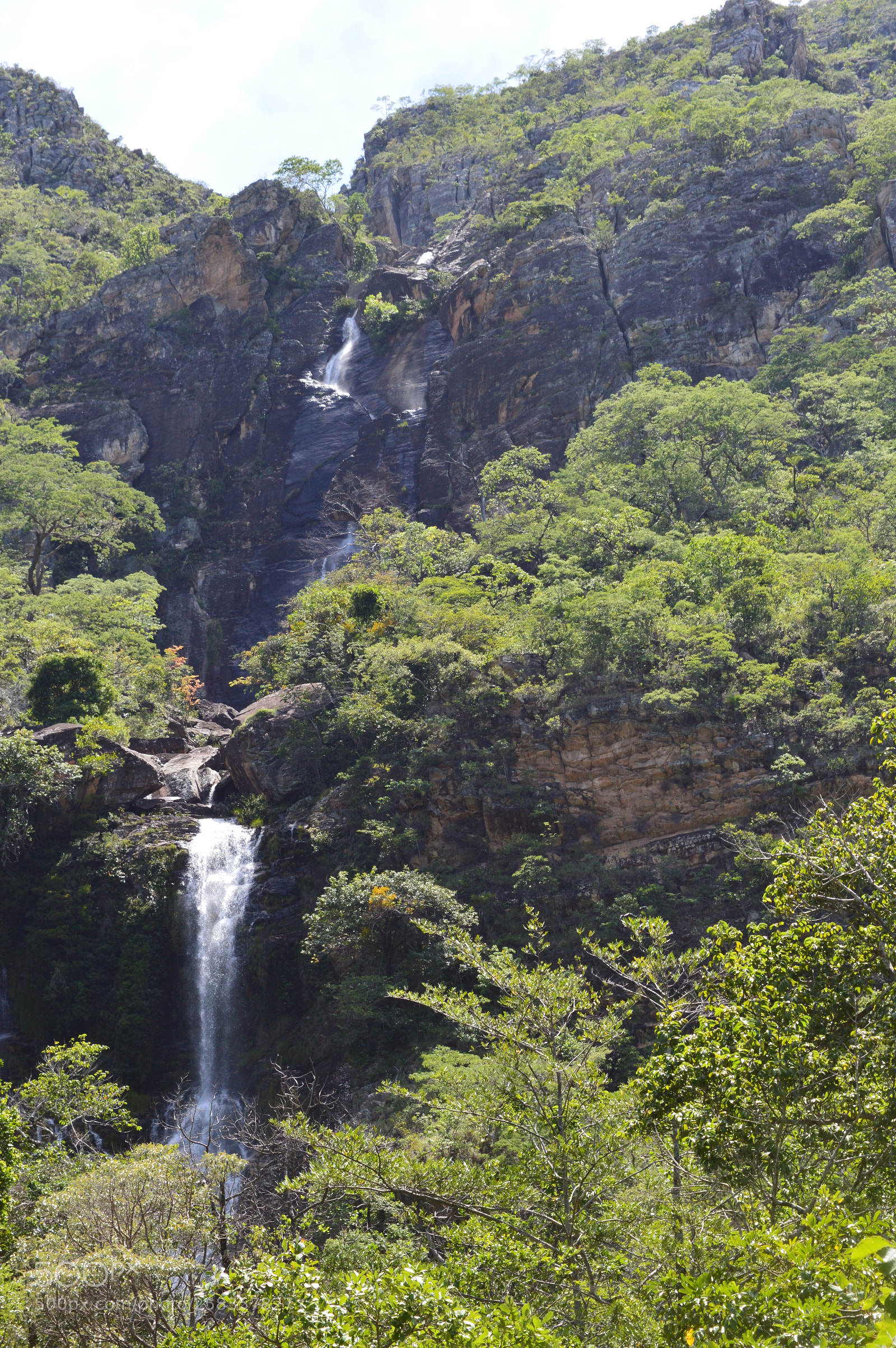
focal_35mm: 75
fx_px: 2805
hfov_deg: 18.2
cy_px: 674
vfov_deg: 27.0
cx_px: 448
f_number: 10
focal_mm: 50
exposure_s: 1/250
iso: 400
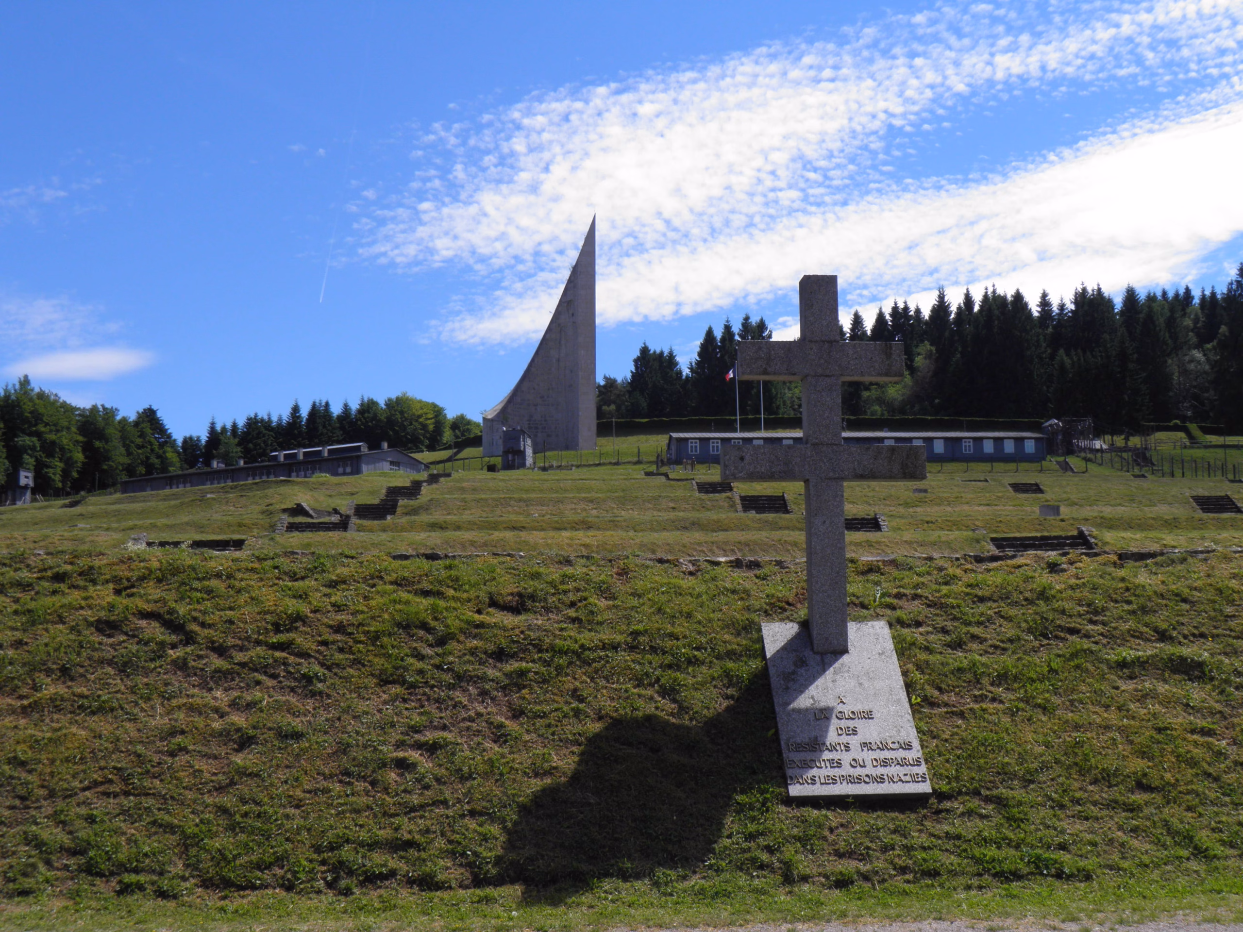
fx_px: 1400
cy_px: 466
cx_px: 622
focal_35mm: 39
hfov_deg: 47.9
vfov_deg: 36.8
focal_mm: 7.1
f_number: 5.7
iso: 50
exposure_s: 1/320
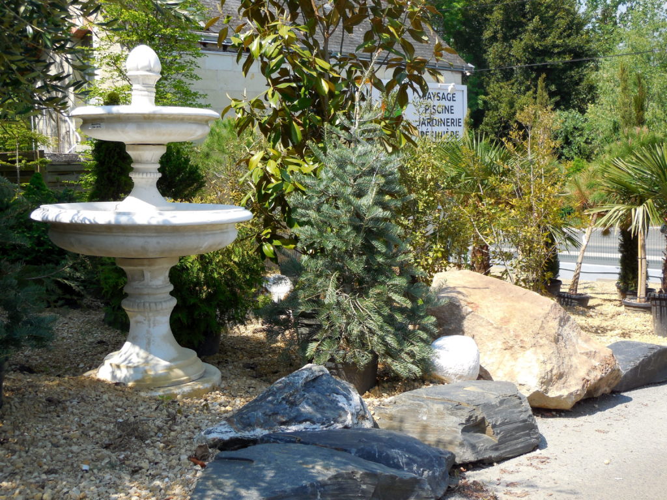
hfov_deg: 41.2
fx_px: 886
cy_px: 250
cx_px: 334
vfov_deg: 31.5
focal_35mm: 46
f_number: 3.8
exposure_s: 1/640
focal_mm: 8.2
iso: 125
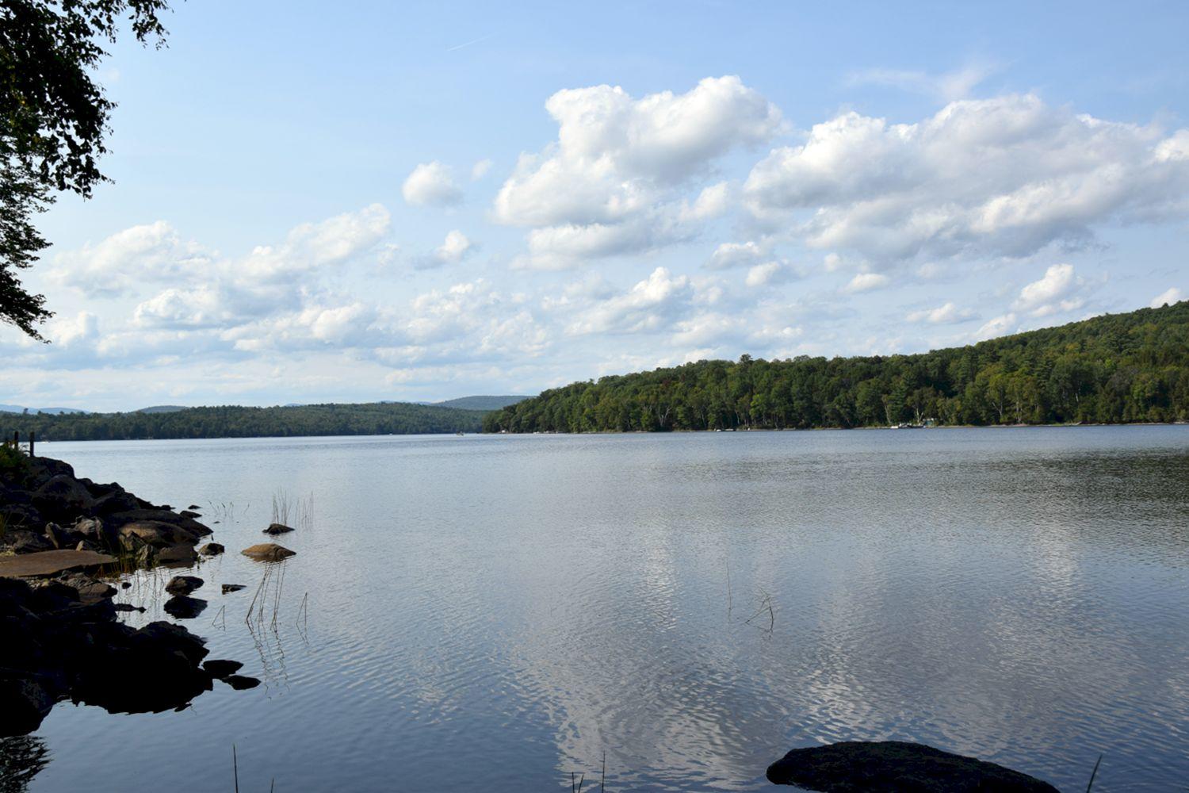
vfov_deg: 36.9
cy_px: 396
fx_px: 1189
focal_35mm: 36
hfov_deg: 53.1
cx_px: 594
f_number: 10
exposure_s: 1/400
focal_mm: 24
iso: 200
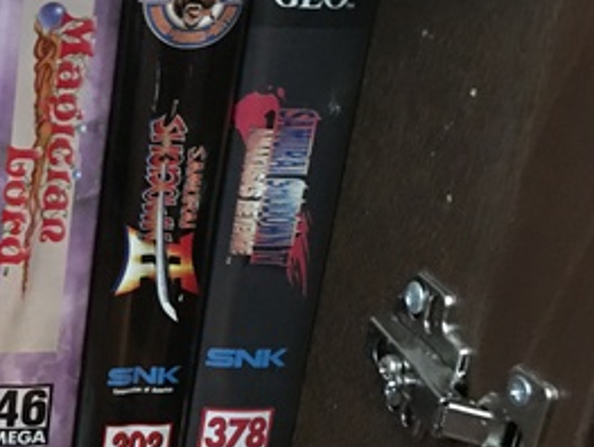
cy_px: 293
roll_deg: -3.1
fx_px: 1306
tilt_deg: -23.0
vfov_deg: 19.4
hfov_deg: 23.0
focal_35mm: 76
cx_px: -163
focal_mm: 4.15
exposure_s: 1/4
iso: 160
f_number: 2.2
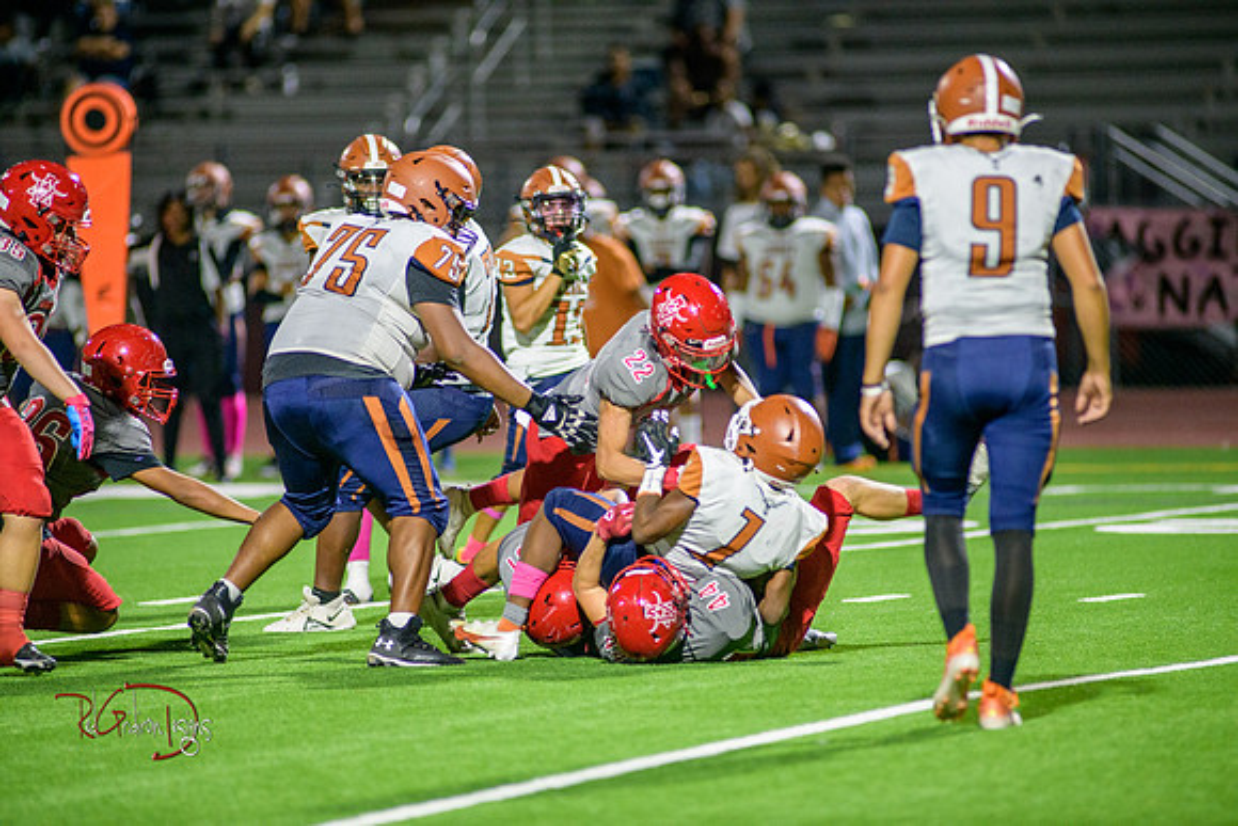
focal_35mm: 300
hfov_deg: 6.9
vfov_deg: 4.6
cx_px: 619
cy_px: 413
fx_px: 10319
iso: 2000
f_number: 2.8
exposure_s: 1/500
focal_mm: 300
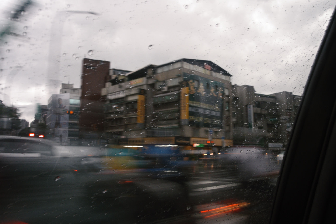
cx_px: 168
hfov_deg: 58.7
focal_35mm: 32
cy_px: 112
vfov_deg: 41.1
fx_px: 299
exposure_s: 1/6
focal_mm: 32
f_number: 22
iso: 2000
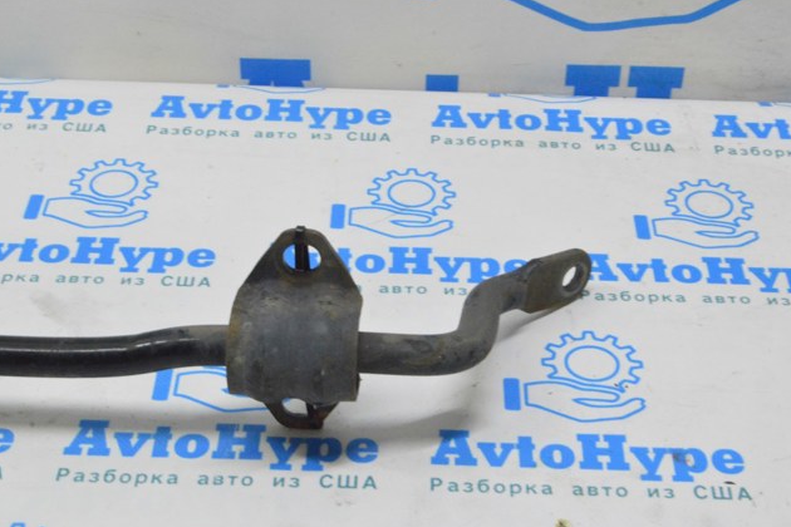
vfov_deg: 19.9
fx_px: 1505
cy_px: 263
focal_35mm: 69
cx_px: 390
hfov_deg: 29.4
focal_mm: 45
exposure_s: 1/20
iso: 6400
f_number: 20
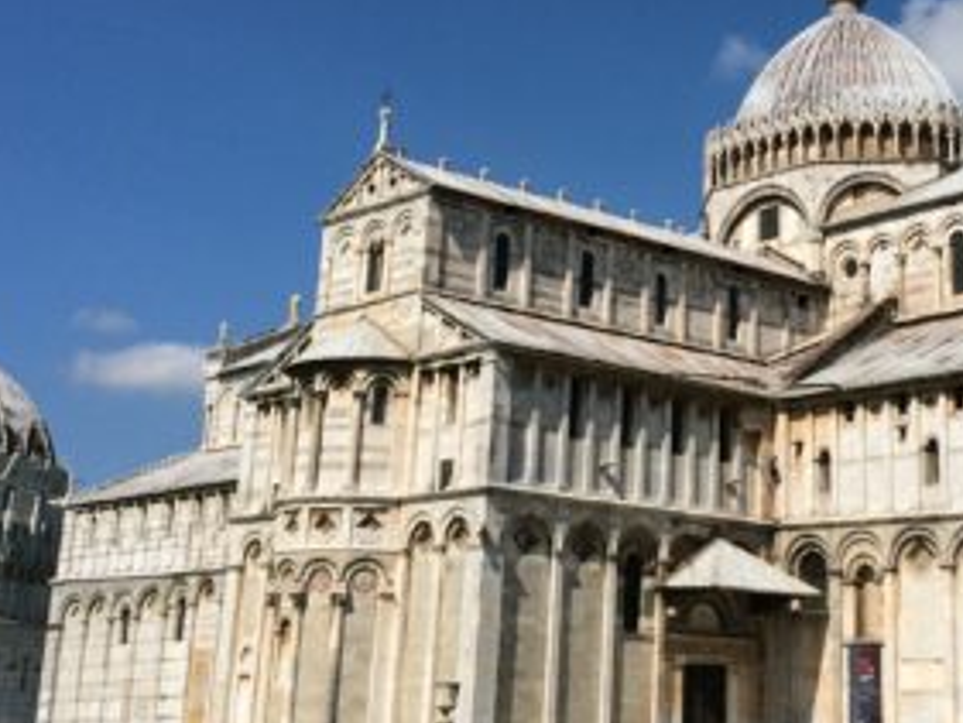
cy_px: 130
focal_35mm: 64
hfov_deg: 29.8
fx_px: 1781
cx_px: 723
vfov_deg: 22.6
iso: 40
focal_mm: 4.12
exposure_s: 1/4115
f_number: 2.2
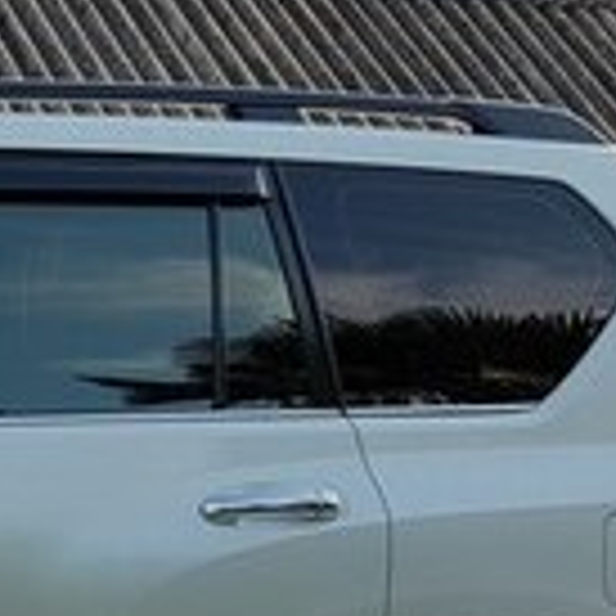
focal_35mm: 111
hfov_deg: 14.3
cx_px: -396
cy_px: 713
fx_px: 2235
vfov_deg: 15.2
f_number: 1.7
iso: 50
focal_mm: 4.2
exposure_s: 1/948
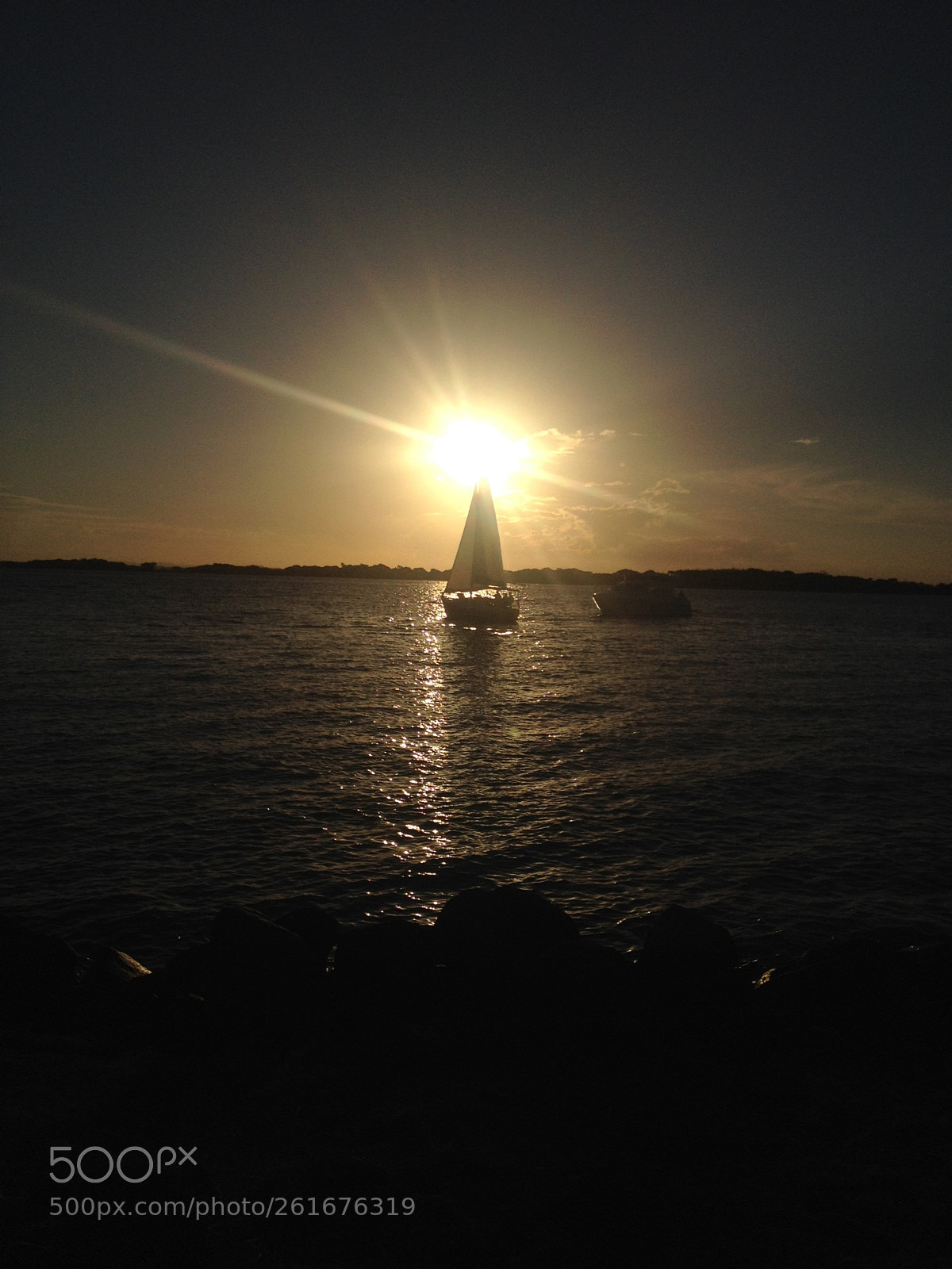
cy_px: 634
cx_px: 476
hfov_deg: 40.7
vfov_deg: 52.6
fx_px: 1283
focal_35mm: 35
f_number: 2.4
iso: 50
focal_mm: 4.28
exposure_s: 1/27778
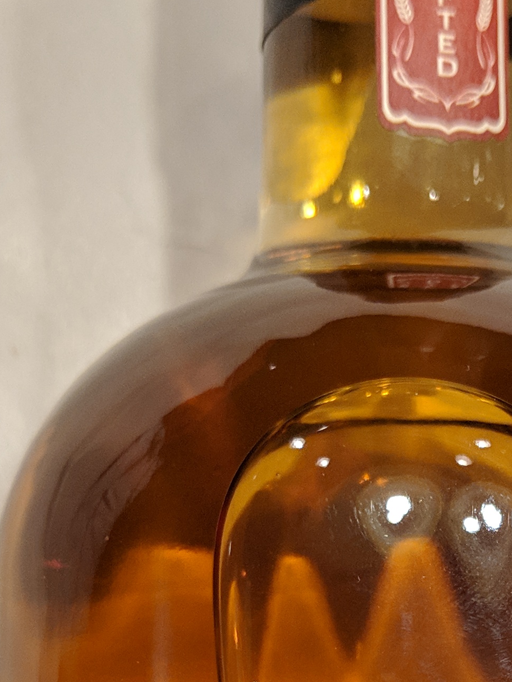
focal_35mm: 84
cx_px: 427
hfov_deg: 17.4
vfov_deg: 21.6
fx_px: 1657
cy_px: 818
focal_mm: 4.44
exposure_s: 1/125
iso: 161
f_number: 1.8
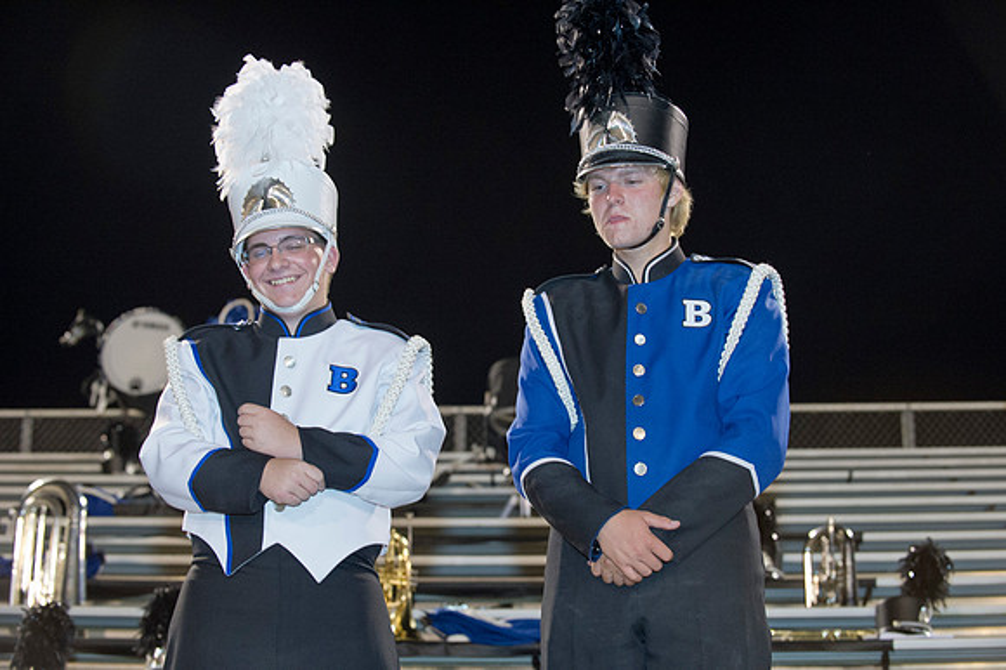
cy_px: 335
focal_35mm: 70
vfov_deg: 19.4
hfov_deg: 28.9
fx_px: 1955
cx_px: 503
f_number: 3.5
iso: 3200
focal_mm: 70
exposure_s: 1/100
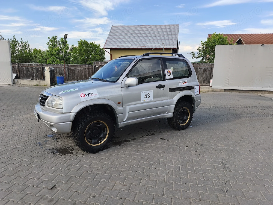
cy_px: 102
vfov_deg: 58.9
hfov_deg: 73.9
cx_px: 136
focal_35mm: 23
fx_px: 181
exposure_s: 1/546
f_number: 1.65
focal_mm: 6.14
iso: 50
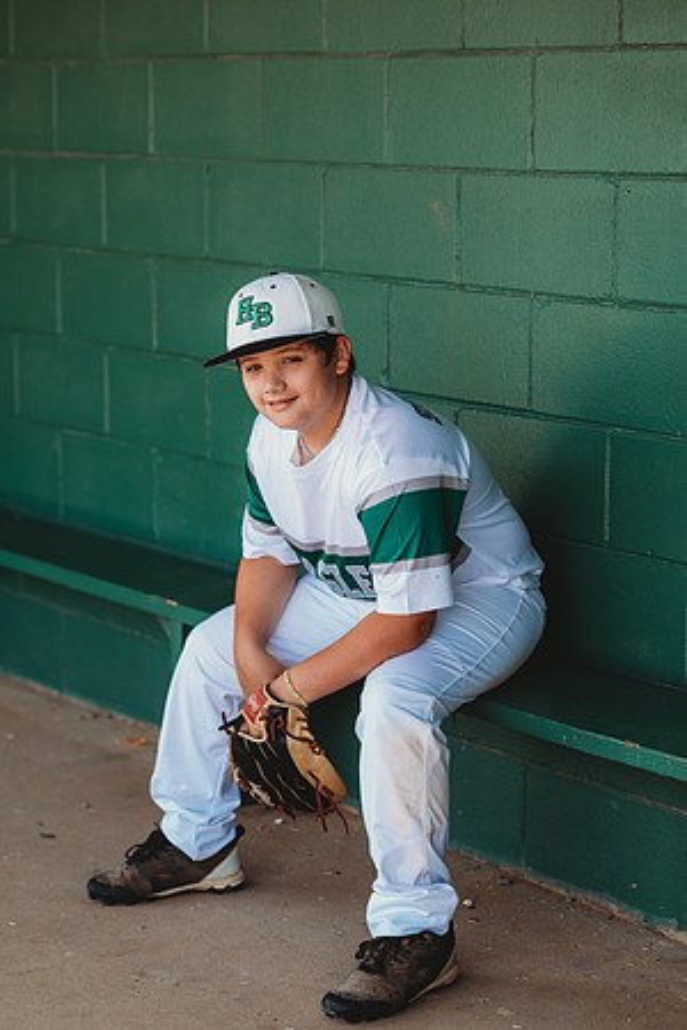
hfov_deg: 16.1
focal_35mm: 85
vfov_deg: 23.9
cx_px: 344
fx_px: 2433
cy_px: 515
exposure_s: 1/200
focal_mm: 85
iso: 160
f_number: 2.5
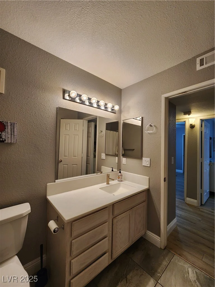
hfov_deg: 89.9
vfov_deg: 106.2
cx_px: 108
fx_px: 108
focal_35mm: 13
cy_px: 144
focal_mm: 2.2
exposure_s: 1/60
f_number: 2.2
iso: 125
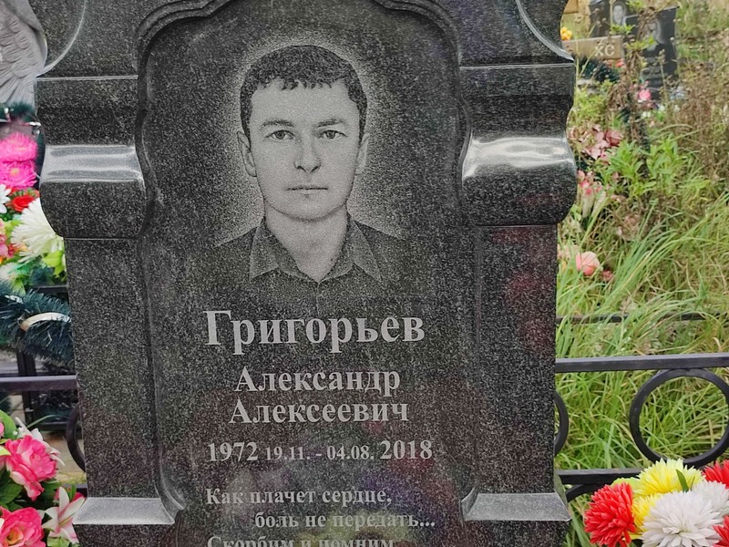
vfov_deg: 54.9
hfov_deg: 69.4
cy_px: 274
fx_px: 526
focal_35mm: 25
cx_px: 364
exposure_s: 1/221
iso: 50
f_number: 1.9
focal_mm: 6.04
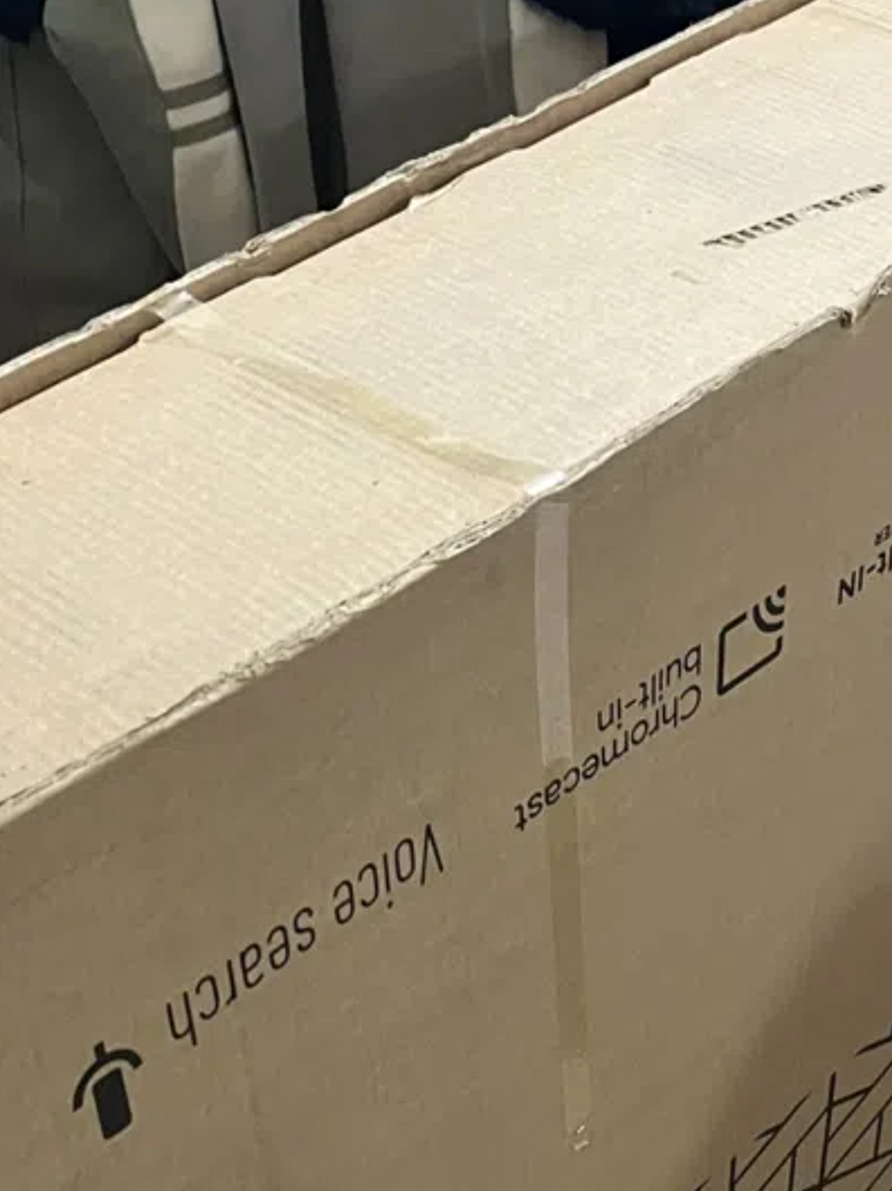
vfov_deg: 27.6
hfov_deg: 21.8
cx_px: 622
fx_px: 2304
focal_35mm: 67
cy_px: 1136
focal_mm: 5.1
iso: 500
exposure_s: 1/33
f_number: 1.6
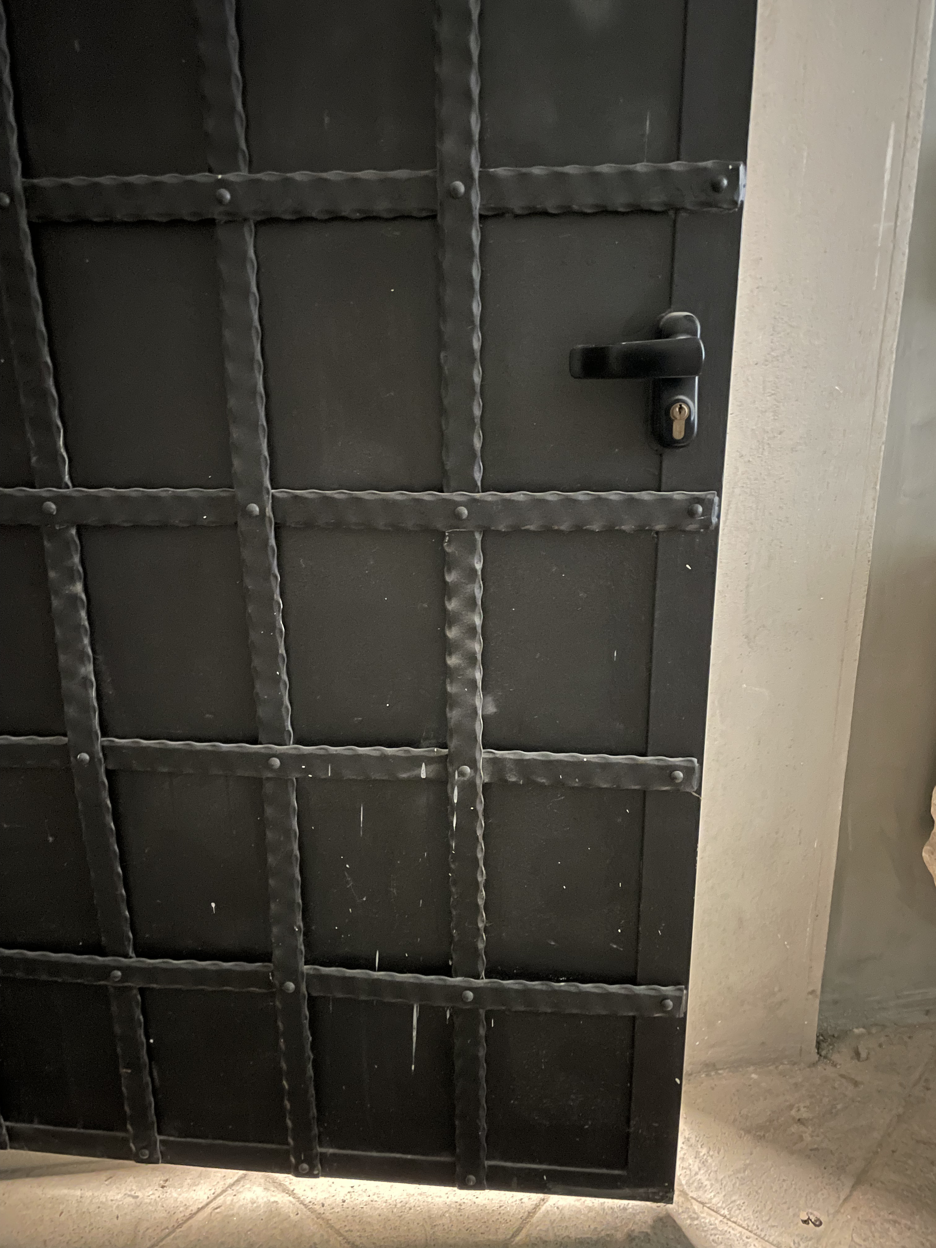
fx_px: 937
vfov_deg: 67.3
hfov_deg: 53.1
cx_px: 468
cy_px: 624
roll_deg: +0.8
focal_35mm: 26
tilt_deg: -18.4
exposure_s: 1/4
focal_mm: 4.2
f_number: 1.6
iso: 500
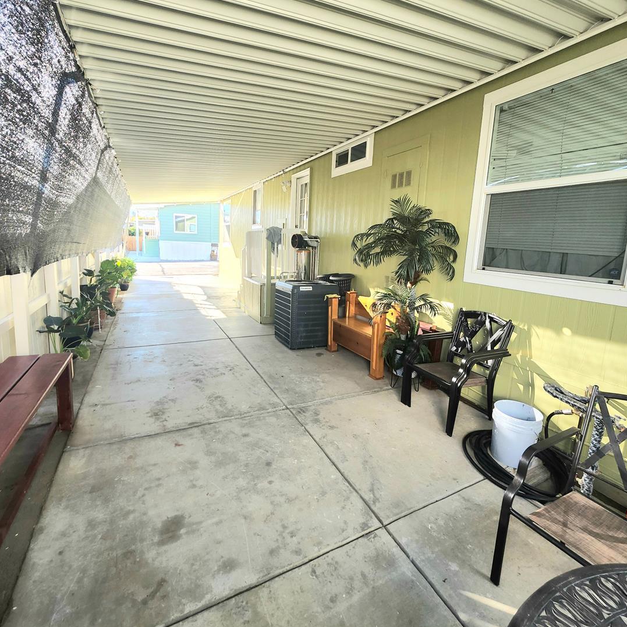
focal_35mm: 16
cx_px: 309
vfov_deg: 87.2
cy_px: 287
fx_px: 328
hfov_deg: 87.4
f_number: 2.2
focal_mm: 1.74
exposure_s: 1/120
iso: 64
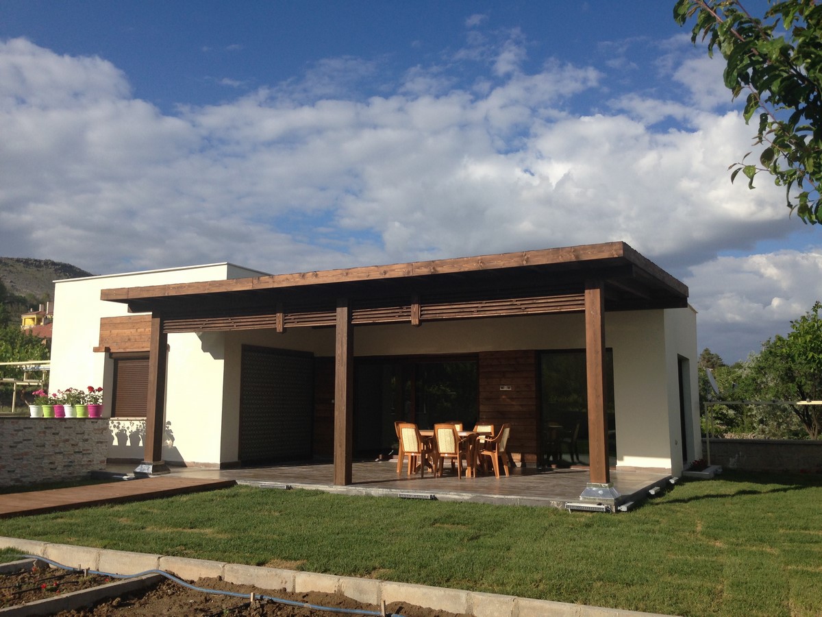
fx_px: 784
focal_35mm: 33
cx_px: 411
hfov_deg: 55.4
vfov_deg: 42.9
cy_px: 308
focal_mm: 4.12
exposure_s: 1/1695
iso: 50
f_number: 2.4
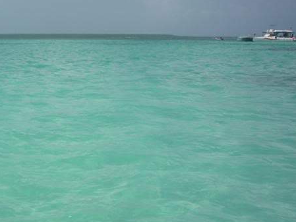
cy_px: 90
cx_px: 72
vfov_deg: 25.6
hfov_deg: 33.1
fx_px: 488
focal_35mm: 57
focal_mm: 5.2
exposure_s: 1/800
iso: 100
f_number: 6.3
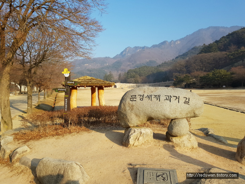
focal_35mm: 26
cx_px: 122
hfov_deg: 67.3
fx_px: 184
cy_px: 92
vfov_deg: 53.1
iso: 40
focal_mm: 4.2
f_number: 1.7
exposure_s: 1/1068
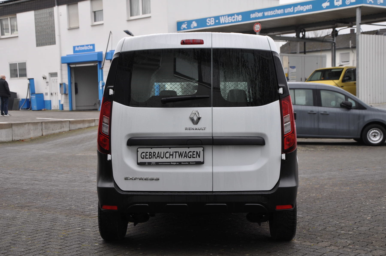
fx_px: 643
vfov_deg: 22.6
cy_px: 128
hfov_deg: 33.4
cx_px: 193
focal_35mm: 60
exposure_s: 1/125
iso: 320
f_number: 5.6
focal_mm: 40
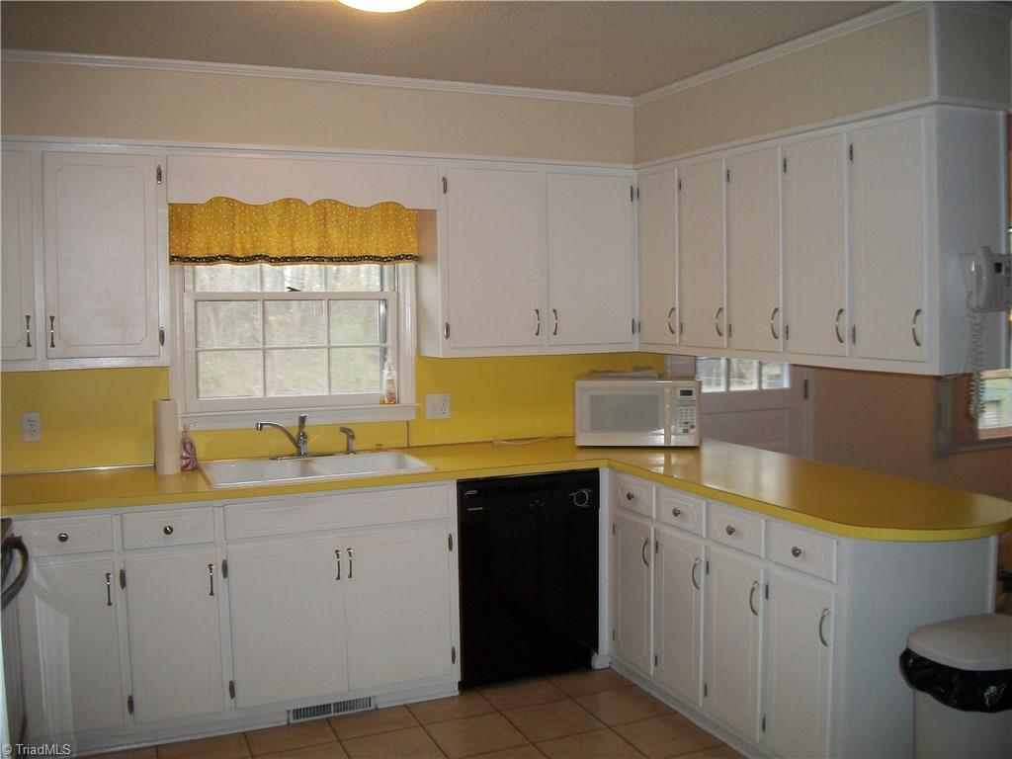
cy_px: 380
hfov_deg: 56.8
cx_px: 506
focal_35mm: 32
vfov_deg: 44.2
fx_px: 936
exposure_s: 1/30
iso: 160
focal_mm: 5.7
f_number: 2.9
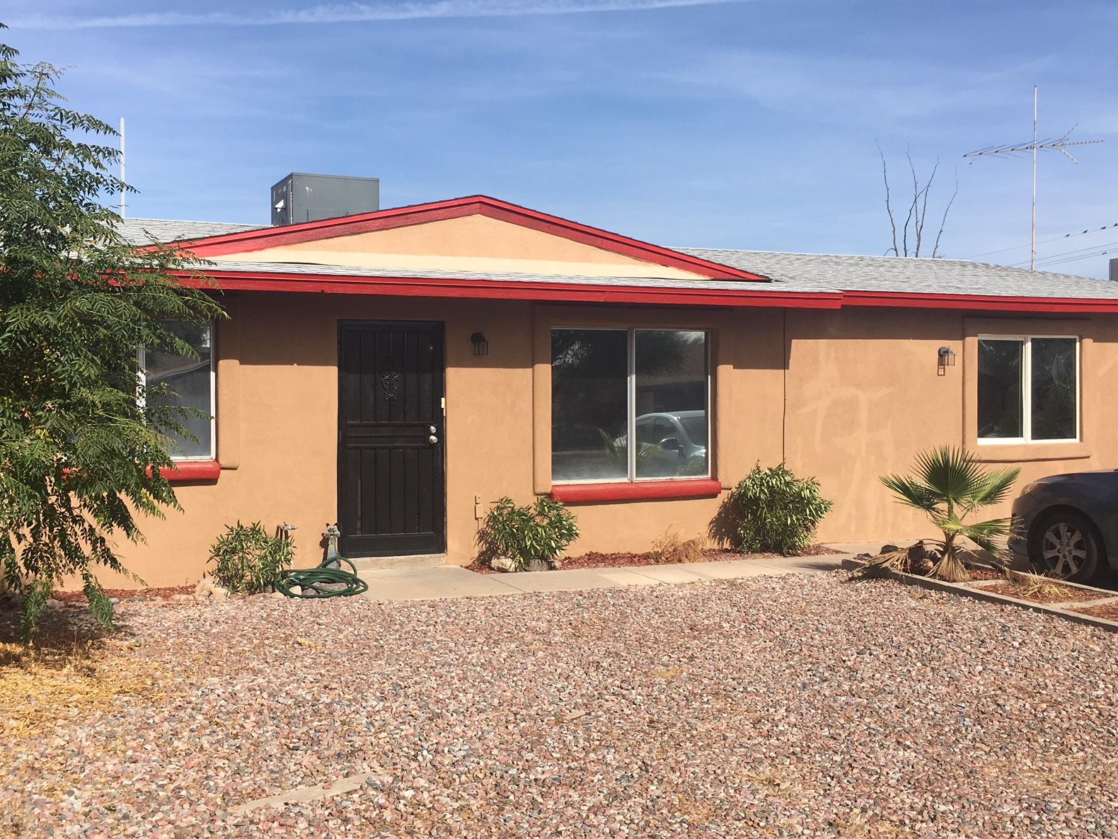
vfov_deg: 38.7
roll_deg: +0.4
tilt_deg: -1.9
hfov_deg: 50.0
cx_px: 500
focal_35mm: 37
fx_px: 1195
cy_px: 413
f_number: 2.2
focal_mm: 4.15
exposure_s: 1/1972
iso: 25
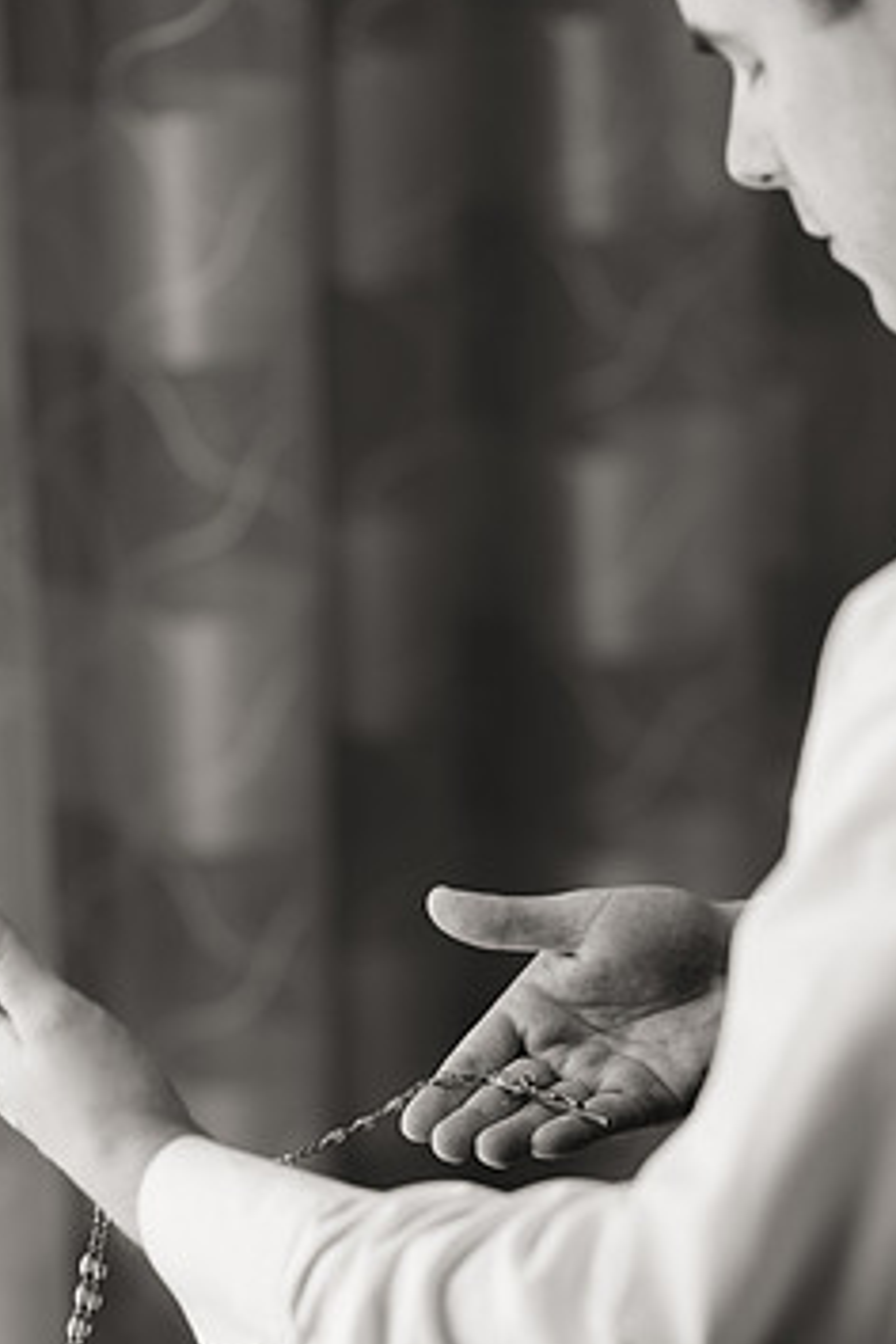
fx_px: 4032
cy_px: 831
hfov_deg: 12.7
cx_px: 547
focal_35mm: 108
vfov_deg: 18.9
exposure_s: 1/500
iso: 400
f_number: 2.2
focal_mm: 85
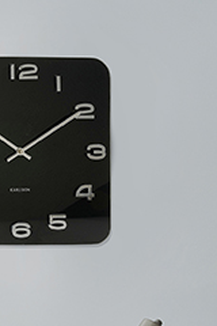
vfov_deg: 11.8
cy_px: 288
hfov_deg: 7.9
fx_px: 1564
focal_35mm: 173
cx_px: 22
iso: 200
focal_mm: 80
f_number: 11
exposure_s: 1/20
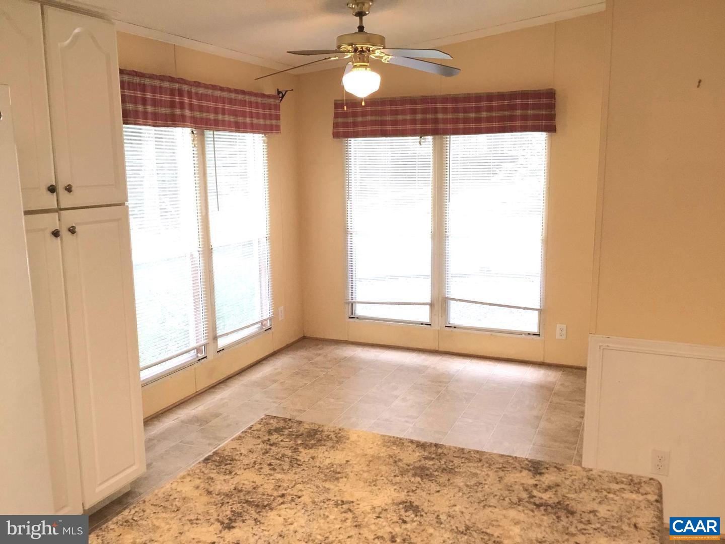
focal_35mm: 31
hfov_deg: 58.4
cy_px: 272
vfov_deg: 45.4
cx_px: 362
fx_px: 649
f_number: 2.4
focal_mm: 3.3
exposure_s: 1/30
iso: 40
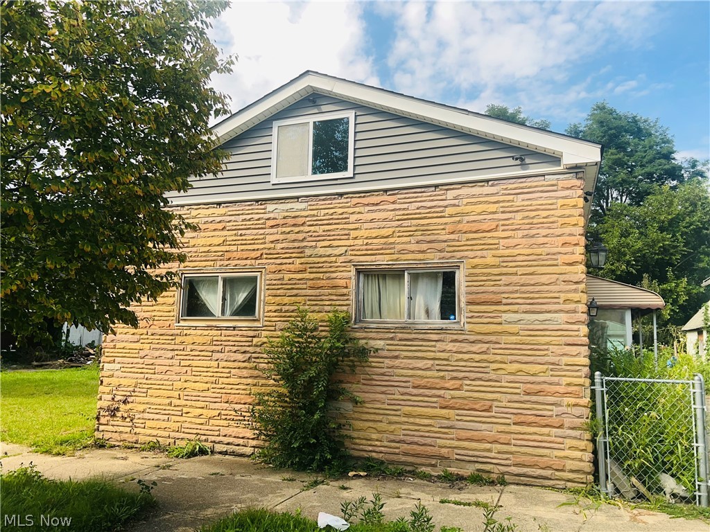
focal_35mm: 26
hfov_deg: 67.3
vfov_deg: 53.1
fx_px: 533
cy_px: 266
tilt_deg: +7.6
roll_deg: -1.9
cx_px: 355
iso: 40
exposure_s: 1/2695
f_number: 1.5
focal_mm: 5.7
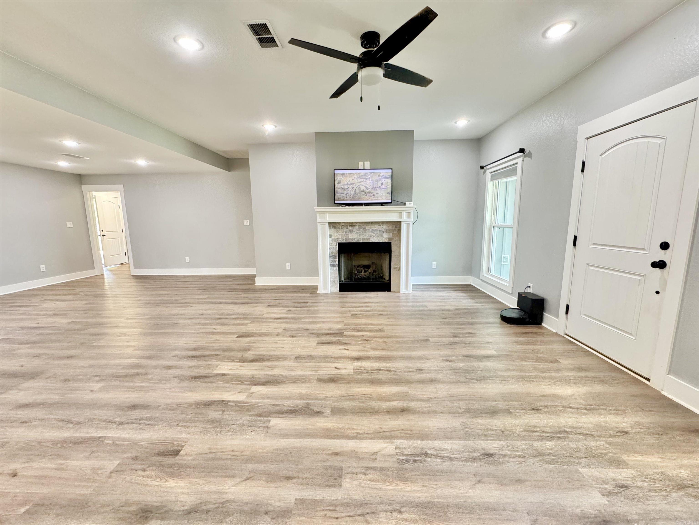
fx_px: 283
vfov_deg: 85.7
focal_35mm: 14
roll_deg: +0.1
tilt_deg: -8.9
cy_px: 262
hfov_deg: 102.1
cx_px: 350
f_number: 2.2
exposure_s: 1/60
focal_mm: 2.22
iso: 500
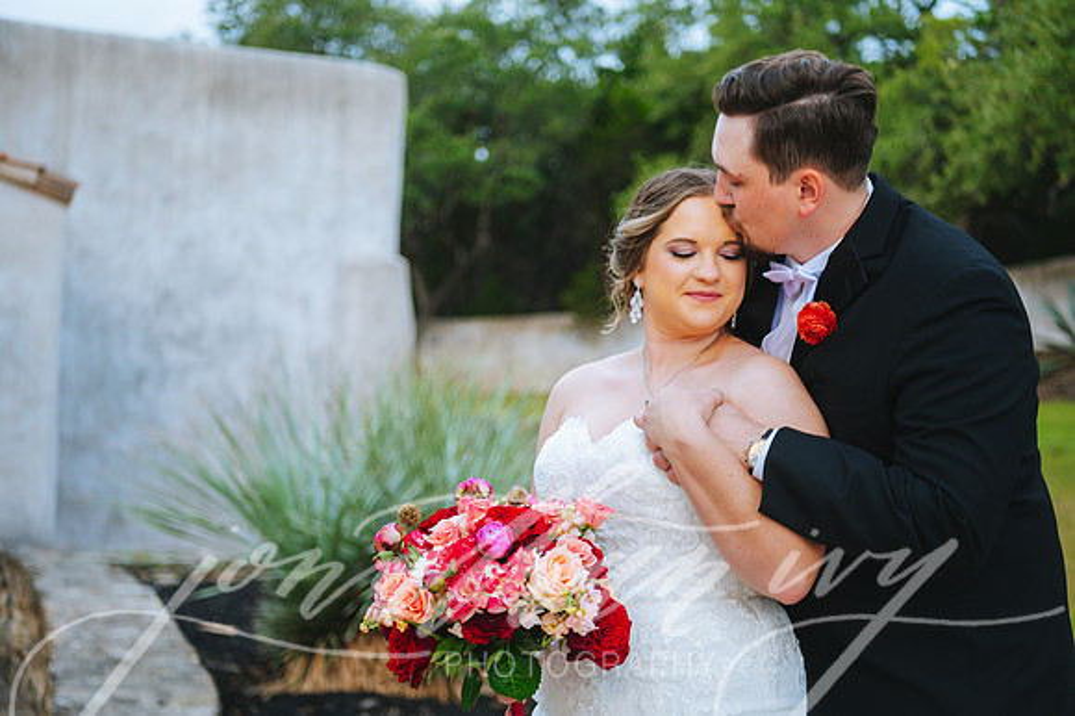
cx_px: 538
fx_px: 1731
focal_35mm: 58
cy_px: 358
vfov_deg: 23.4
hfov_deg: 34.5
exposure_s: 1/400
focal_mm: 58
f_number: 2.8
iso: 1250
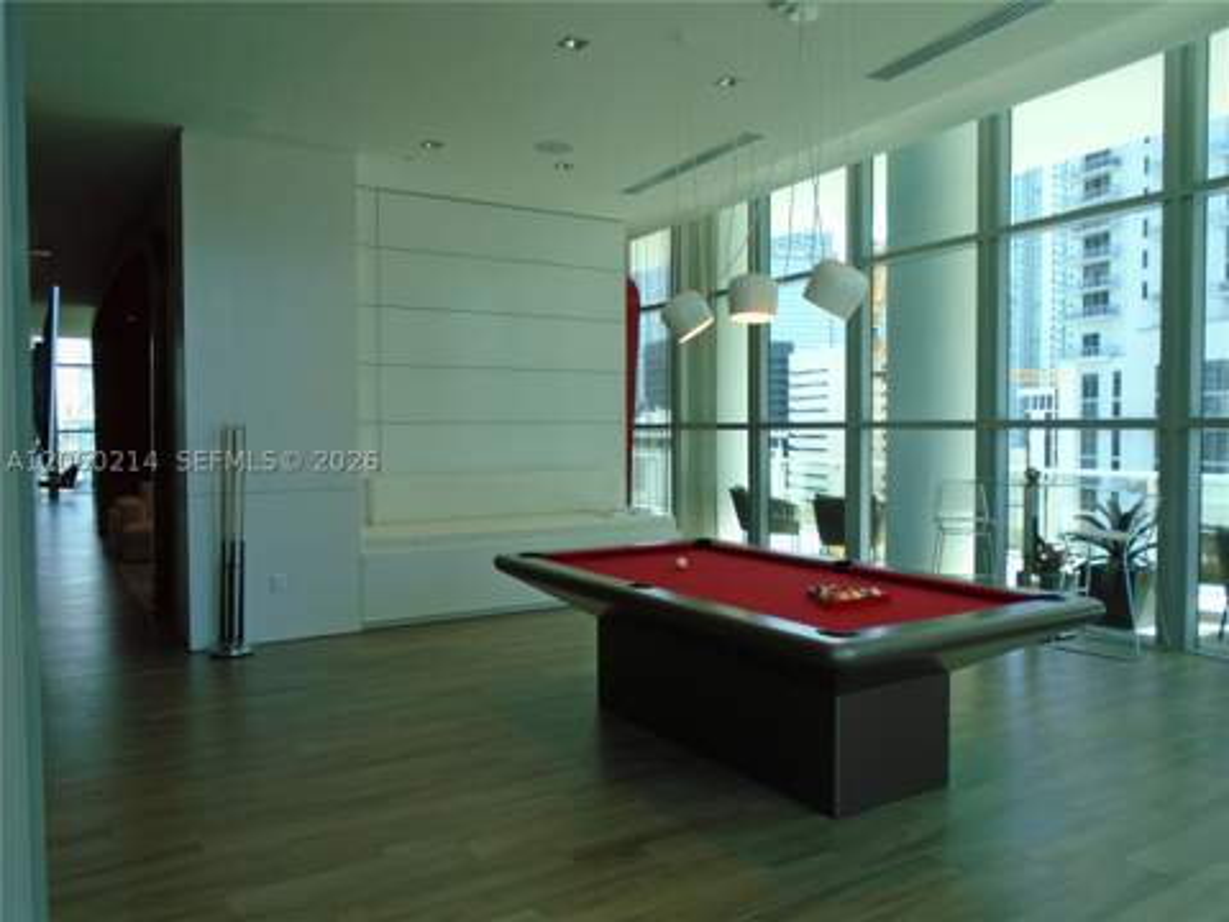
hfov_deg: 67.3
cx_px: 614
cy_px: 461
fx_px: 923
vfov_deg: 53.1
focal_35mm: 26
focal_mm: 4.6
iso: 100
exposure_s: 1/125
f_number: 3.2
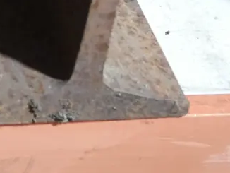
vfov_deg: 10.4
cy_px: -73
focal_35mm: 138
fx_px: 918
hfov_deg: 13.6
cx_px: -95
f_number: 4.7
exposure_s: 1/60
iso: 2500
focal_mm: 22
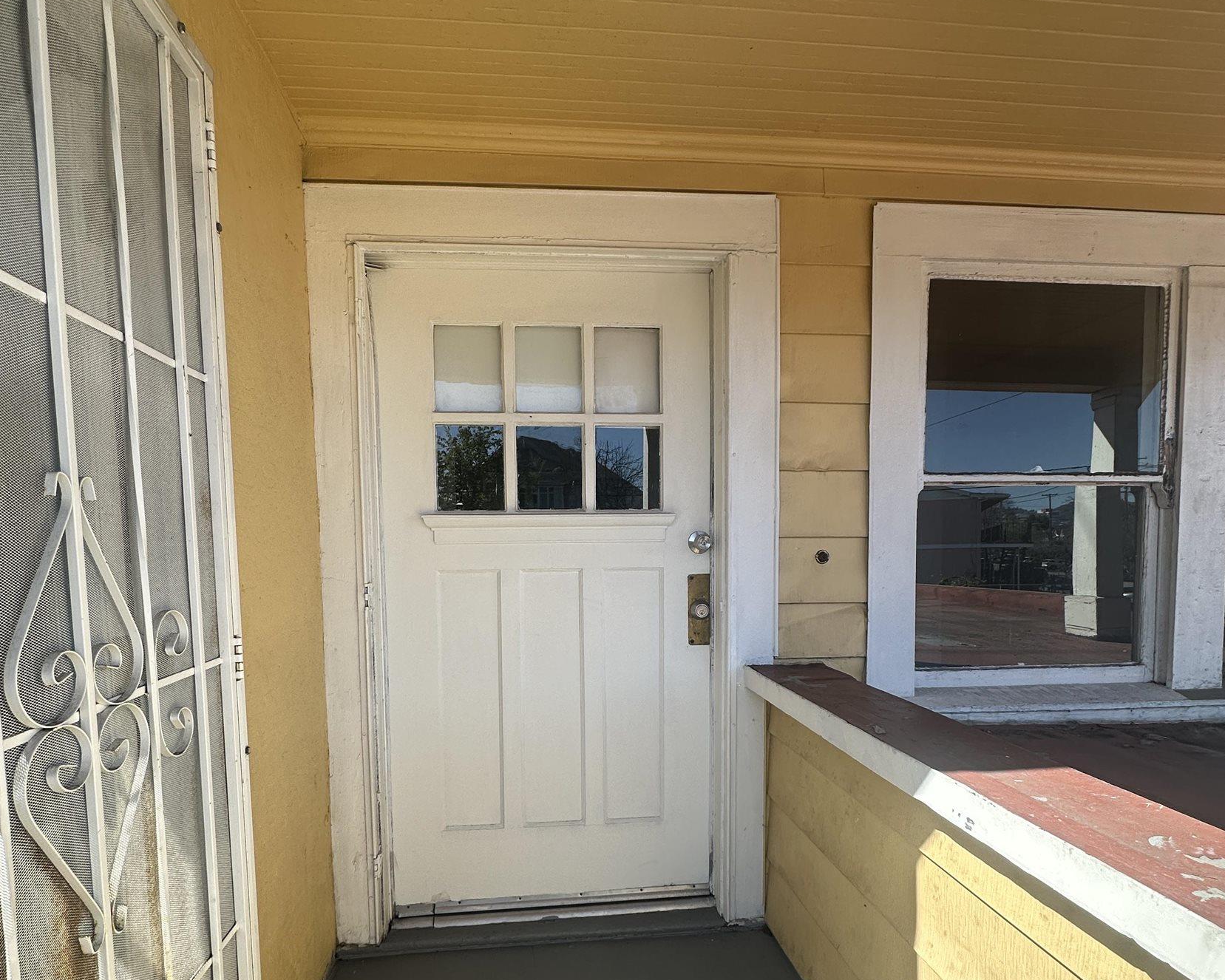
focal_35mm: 19
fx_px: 689
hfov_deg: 83.2
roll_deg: +0.4
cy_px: 593
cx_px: 591
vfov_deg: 70.1
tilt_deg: -4.2
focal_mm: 2.22
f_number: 2.2
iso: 40
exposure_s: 1/686
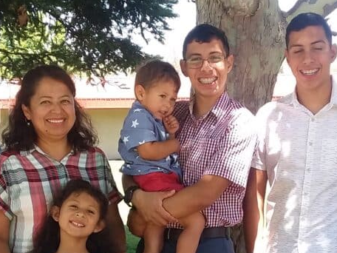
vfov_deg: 20.4
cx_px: 198
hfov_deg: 27.4
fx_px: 691
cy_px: 212
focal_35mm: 71
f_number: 1.9
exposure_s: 1/168
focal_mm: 2.91
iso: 50
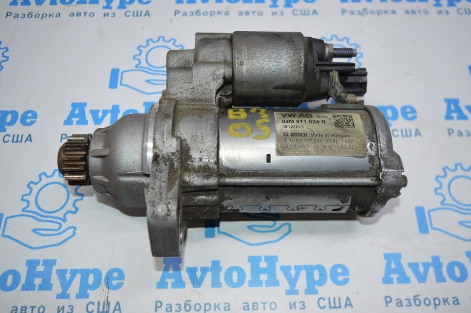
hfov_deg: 55.1
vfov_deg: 38.3
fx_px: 451
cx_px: 236
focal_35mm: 34
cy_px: 156
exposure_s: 1/125
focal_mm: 23
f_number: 4
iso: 400
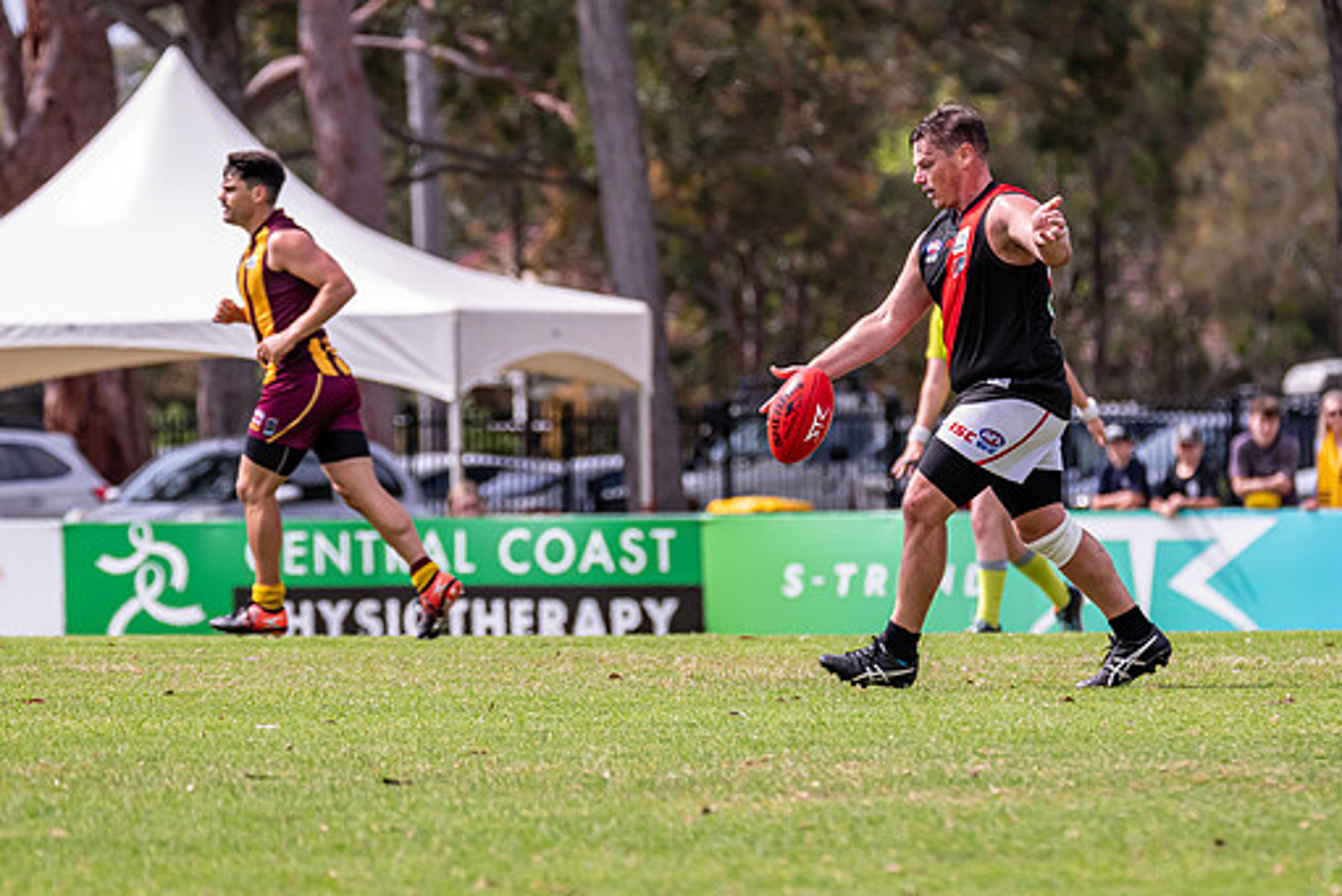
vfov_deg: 3.1
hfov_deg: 4.6
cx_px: 778
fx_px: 16592
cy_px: 425
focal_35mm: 445
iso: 800
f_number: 7.1
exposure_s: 1/2500
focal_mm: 300
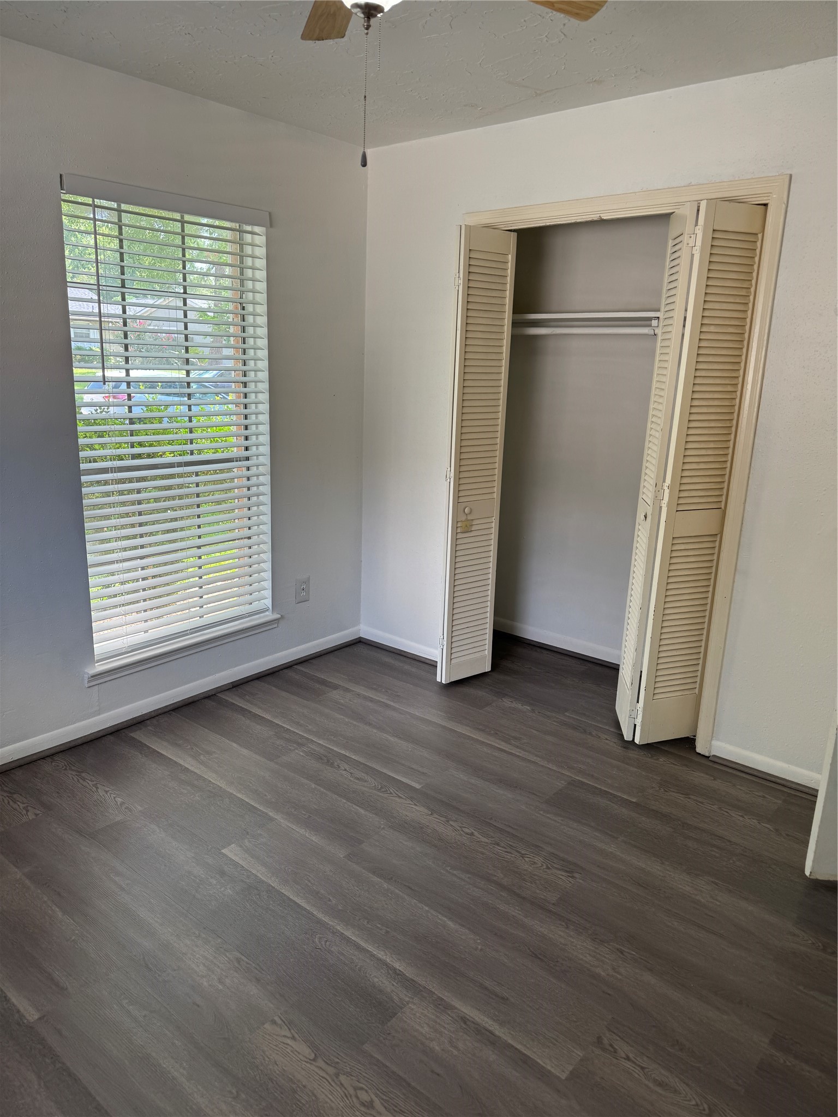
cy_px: 558
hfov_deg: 56.8
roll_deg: -2.2
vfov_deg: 71.6
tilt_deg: -16.0
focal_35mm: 24
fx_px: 775
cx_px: 419
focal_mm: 6.76
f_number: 1.78
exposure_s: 1/120
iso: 64
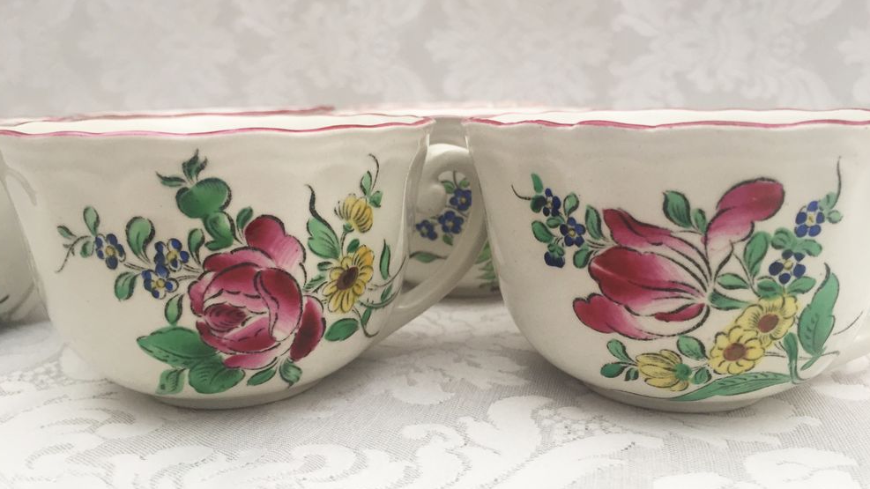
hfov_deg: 61.0
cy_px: 257
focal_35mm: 32
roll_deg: +0.4
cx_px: 434
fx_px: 738
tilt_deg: -12.0
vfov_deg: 36.7
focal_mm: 4.15
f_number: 2.2
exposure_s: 1/33
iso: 100
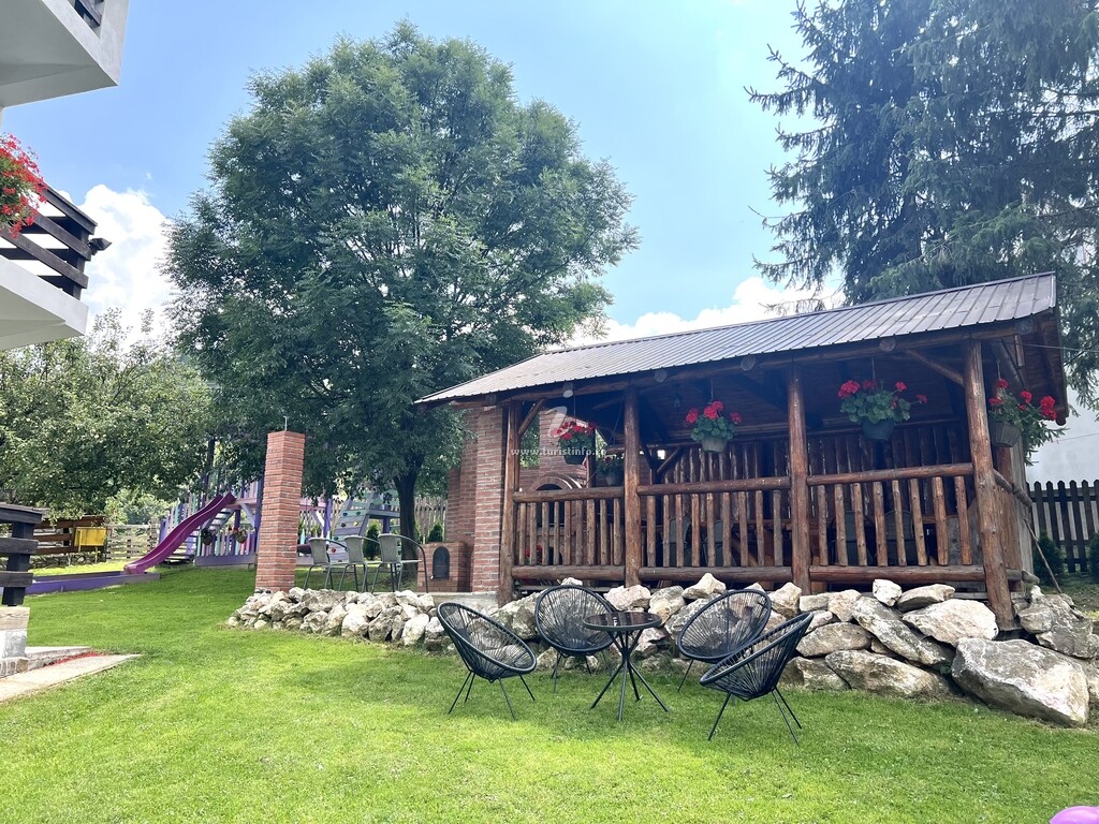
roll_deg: -0.2
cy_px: 412
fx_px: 825
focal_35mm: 26
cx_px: 550
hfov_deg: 67.3
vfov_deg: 53.1
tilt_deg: +12.5
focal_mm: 5.7
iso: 50
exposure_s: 1/1183
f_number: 1.5
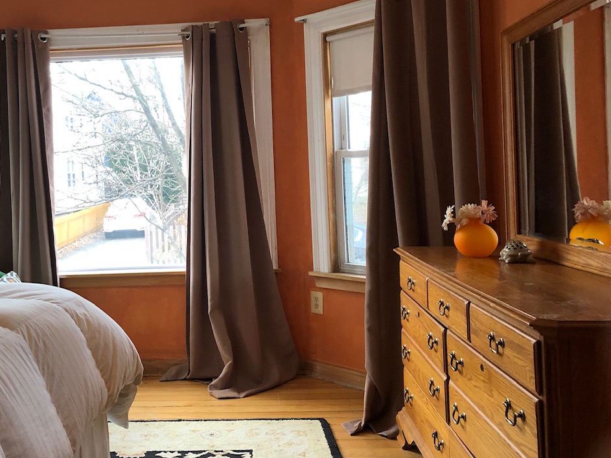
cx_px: 203
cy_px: 178
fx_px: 671
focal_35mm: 38
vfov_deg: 37.5
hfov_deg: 48.2
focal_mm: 3.99
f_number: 1.8
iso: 40
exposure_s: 1/30
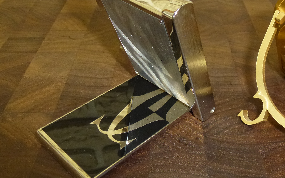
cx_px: 222
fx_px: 318
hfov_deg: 46.1
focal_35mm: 41
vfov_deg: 31.2
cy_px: 81
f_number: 3.3
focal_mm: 4.3
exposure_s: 1/60
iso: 320
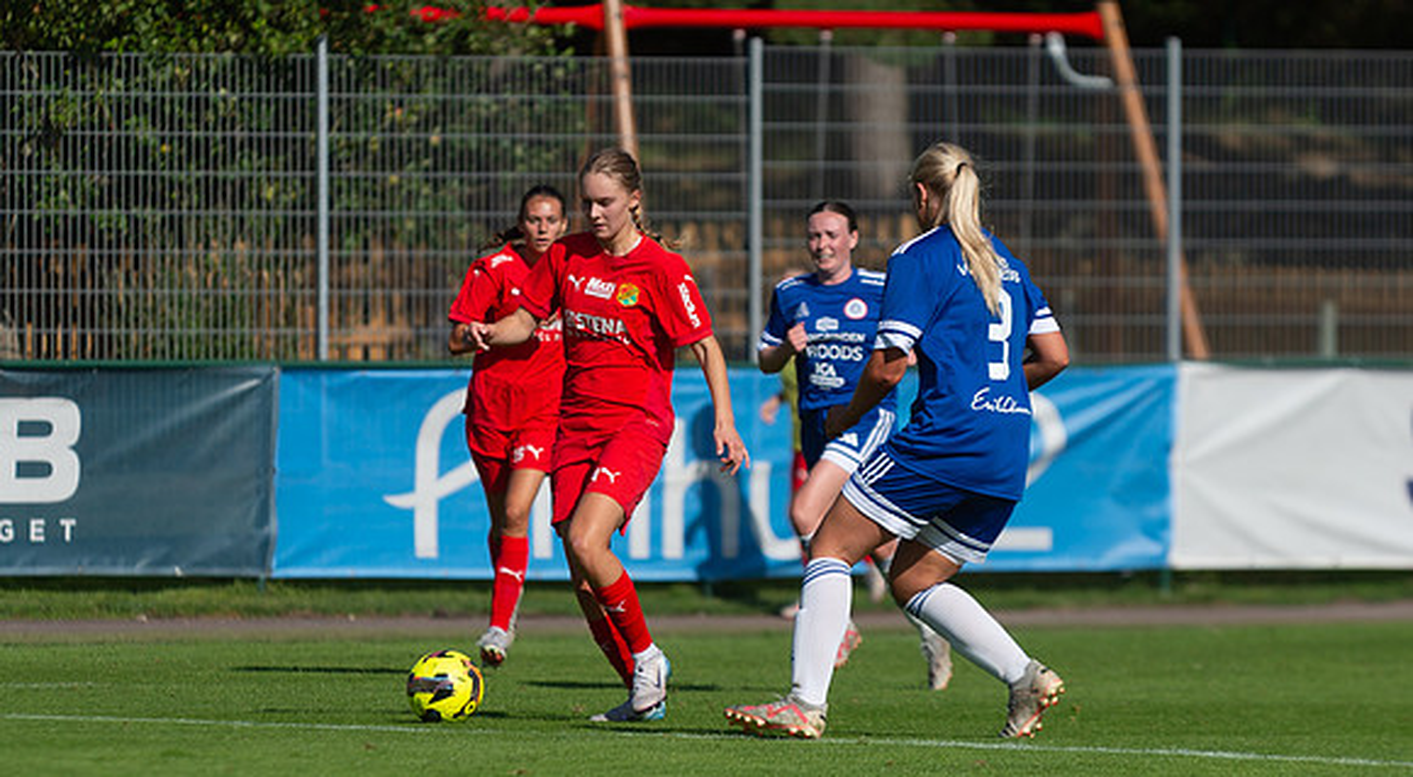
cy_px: 358
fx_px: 15667
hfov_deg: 5.2
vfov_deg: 2.8
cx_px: 520
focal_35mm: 420
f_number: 3.2
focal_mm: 200
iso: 100
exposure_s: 1/3200
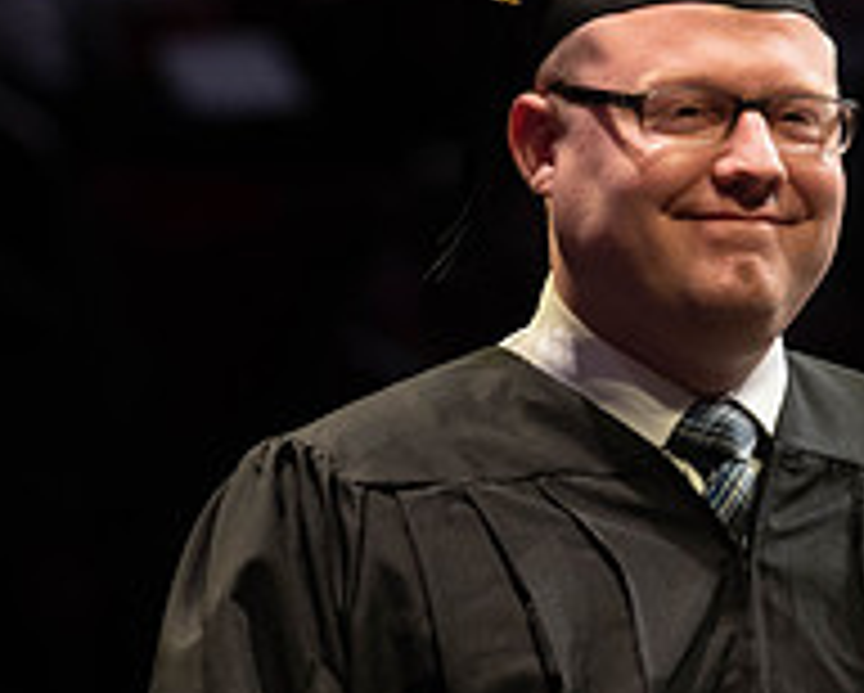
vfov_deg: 2.7
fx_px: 14718
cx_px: 971
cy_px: 283
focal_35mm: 575
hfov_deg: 3.4
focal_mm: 185
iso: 1600
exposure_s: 1/320
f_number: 4.5
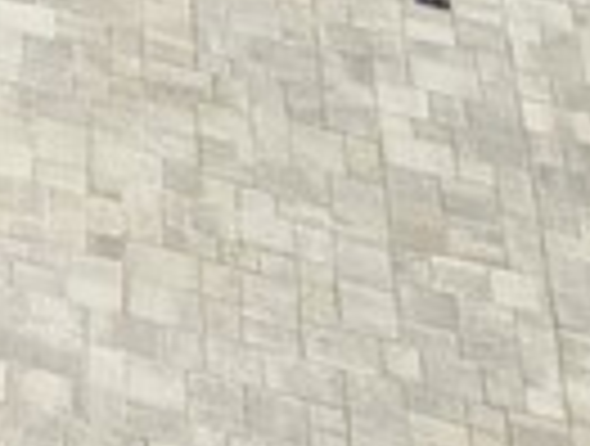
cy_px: -748
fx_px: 3196
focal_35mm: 187
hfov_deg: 8.7
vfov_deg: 7.3
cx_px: -1171
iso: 260
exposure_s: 1/6400
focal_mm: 8.7
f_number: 1.8
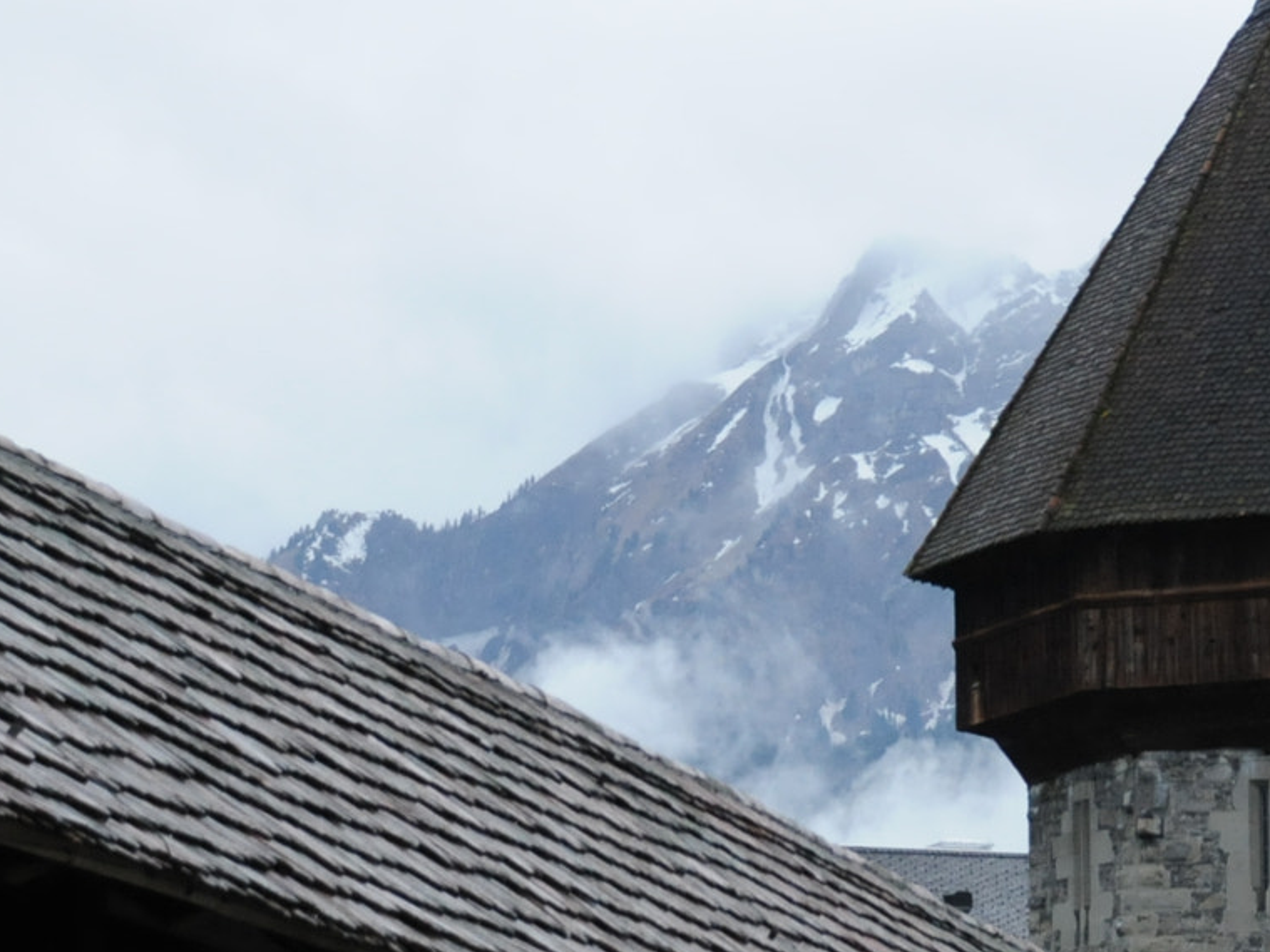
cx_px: 1395
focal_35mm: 241
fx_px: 8840
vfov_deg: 6.2
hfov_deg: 8.2
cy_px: 201
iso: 800
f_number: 5.6
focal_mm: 62
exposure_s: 1/1600
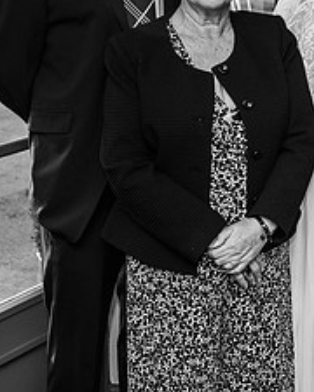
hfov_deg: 14.7
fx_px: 1150
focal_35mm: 99
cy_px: 75
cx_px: 429
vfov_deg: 19.2
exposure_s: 1/200
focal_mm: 41
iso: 180
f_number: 4
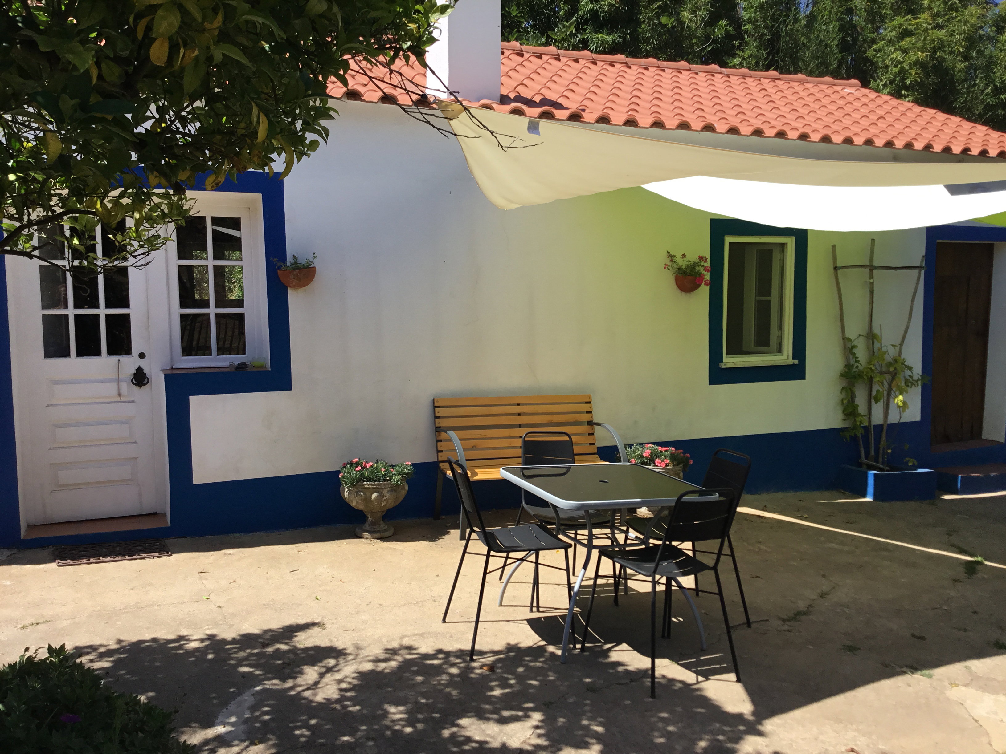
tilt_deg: -4.9
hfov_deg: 58.4
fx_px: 901
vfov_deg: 45.4
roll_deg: +1.1
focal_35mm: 31
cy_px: 377
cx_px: 503
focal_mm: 3.3
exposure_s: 1/1045
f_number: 2.4
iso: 25
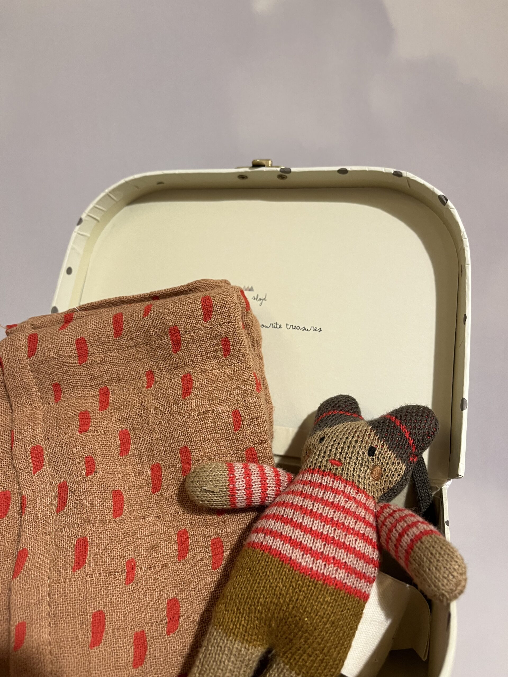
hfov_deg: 53.1
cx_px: 254
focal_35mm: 26
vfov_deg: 67.3
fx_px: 509
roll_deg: +0.1
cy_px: 338
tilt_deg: -7.3
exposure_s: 1/50
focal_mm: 5.1
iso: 100
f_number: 1.6
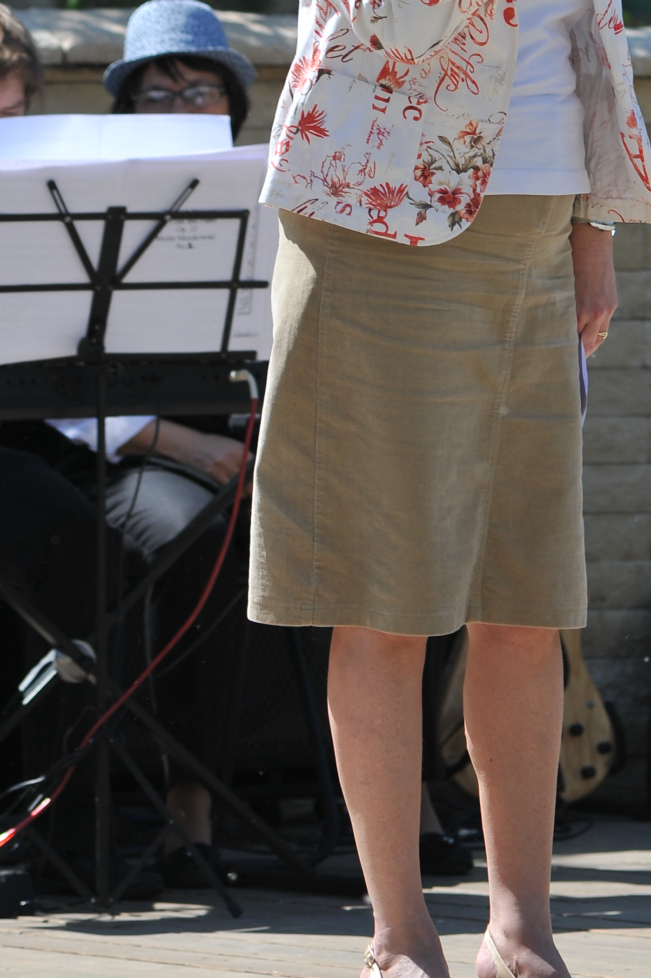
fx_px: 11544
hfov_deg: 3.2
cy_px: 210
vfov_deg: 4.9
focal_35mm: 425
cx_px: 544
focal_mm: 210
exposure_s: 1/800
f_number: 8
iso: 400
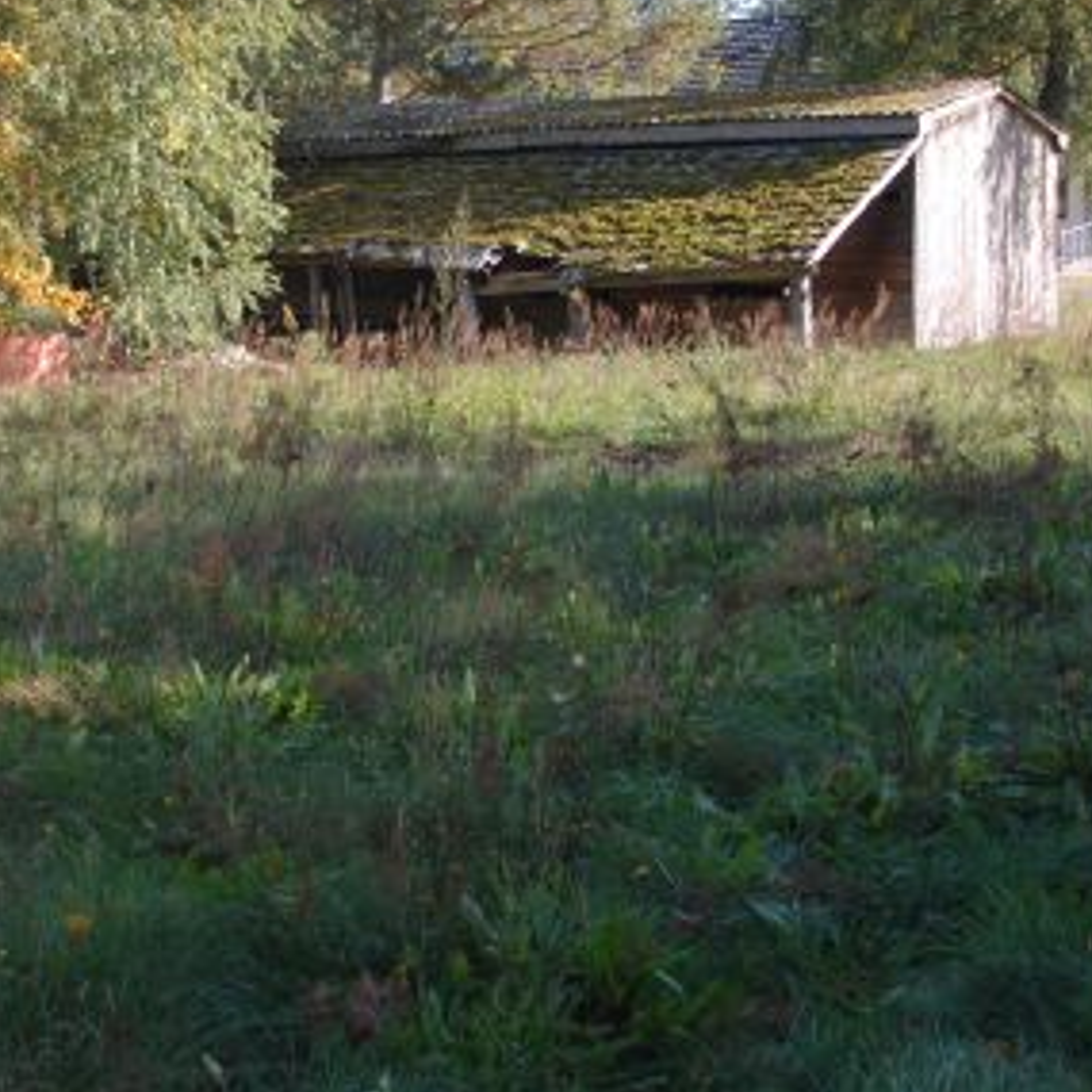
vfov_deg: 28.9
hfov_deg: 29.0
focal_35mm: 59
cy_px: 397
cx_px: 452
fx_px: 2106
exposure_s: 1/500
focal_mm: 22
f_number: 3.8
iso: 250
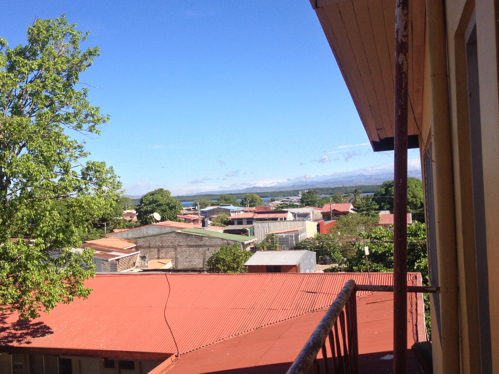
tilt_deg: -3.1
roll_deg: +3.2
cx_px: 197
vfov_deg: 33.6
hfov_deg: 43.6
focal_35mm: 43
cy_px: 206
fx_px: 620
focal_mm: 4.28
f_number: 2.4
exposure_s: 1/1577
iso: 50
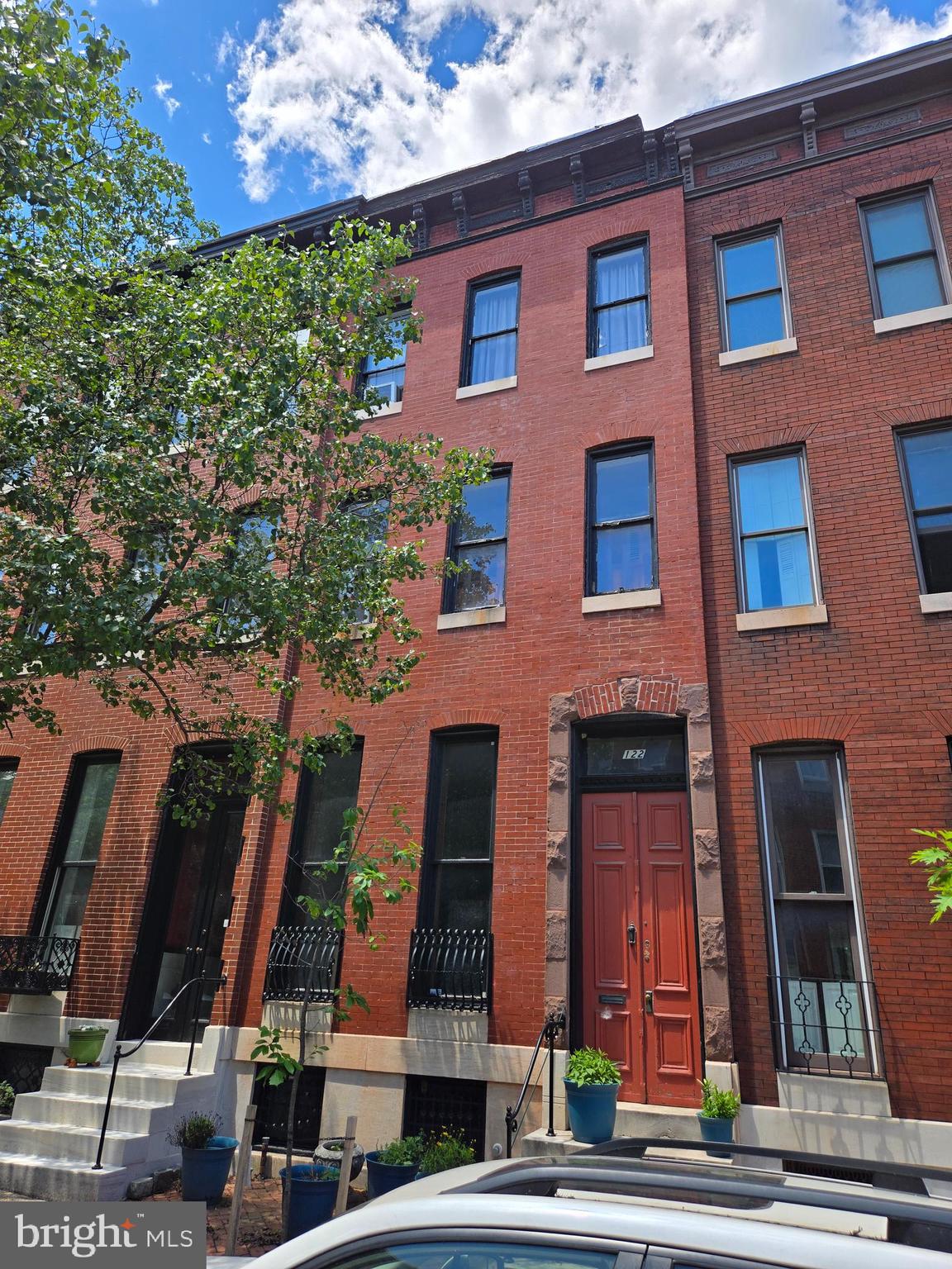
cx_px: 476
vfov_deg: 73.9
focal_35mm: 23
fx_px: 843
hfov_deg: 58.9
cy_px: 634
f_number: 1.8
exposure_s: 1/1102
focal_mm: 5.4
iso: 25
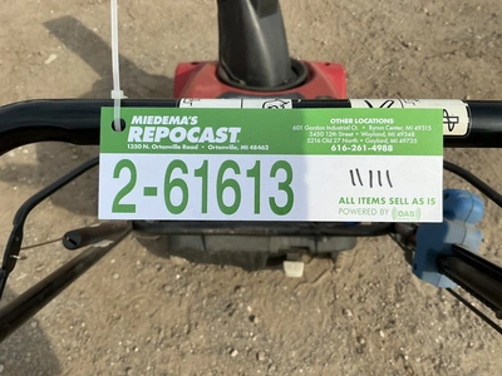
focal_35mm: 28
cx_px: 251
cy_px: 188
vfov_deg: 49.7
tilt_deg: -55.0
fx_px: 406
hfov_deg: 63.4
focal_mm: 3
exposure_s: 1/1984
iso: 25
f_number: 1.8
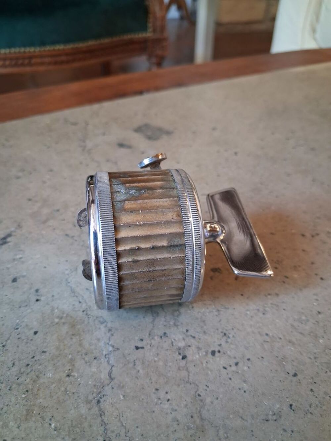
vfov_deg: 65.3
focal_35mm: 27
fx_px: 344
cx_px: 166
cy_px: 220
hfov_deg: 51.4
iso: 400
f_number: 1.8
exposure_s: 1/30
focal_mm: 4
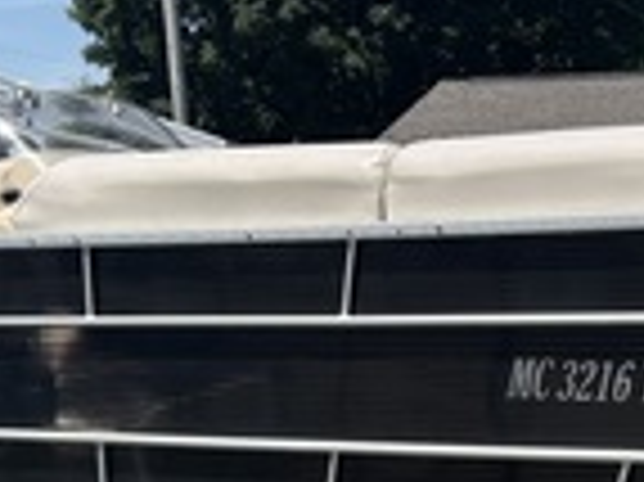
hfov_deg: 18.0
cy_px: 523
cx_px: 446
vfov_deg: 13.3
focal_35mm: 109
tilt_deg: -5.1
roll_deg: -0.3
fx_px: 2026
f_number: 1.6
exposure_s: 1/3311
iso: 50
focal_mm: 5.96
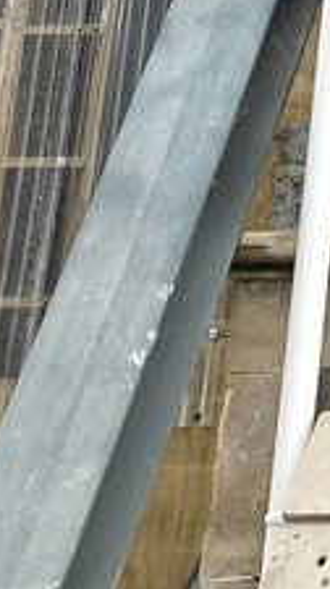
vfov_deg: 12.7
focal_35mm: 163
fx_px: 2544
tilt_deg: +18.4
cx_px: 1341
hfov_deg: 6.1
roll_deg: +0.0
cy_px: -238
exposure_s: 1/657
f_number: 1.8
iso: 20
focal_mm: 3.99
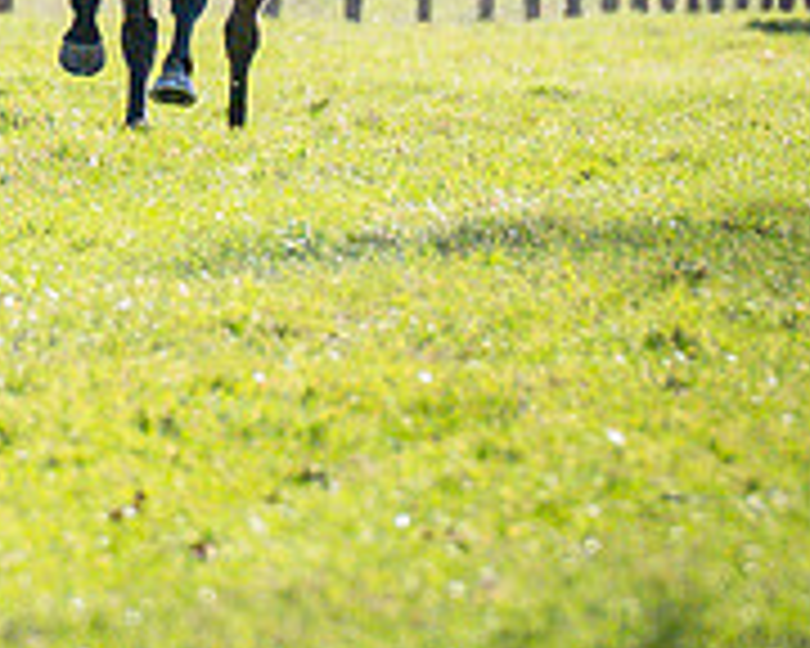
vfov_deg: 0.9
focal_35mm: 1767
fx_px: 42360
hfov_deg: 1.1
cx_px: -683
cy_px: -365
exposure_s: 1/6400
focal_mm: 200
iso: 400
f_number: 4
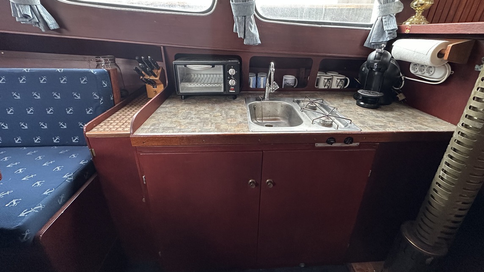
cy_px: 112
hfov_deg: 99.4
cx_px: 247
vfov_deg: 66.6
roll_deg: +3.1
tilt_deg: -22.6
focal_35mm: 16
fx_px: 205
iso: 640
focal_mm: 2.22
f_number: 2.2
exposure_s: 1/60
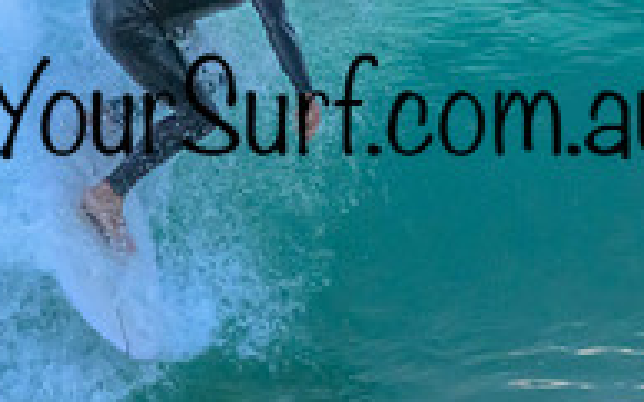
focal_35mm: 2071
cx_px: 329
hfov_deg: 1.0
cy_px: 78
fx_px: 36327
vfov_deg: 0.6
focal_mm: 680
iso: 4500
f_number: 11
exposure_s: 1/2000
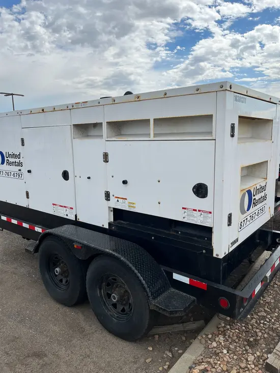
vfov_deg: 67.3
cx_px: 140
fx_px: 280
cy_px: 186
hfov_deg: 53.1
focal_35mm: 26
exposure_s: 1/3623
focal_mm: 5.1
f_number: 1.6
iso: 50
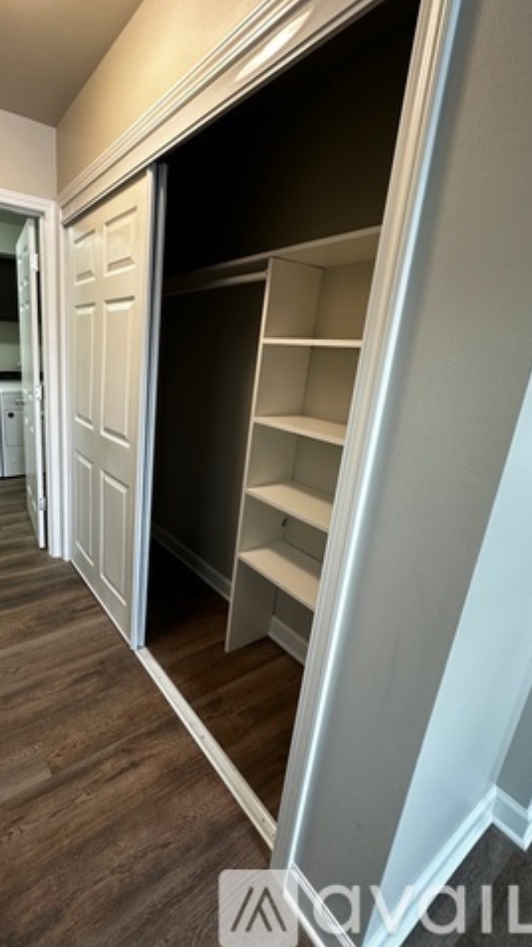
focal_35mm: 16
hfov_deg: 64.9
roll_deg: -2.4
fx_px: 402
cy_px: 453
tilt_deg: -15.3
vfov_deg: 99.3
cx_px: 168
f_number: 2.2
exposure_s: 1/60
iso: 160
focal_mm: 2.22
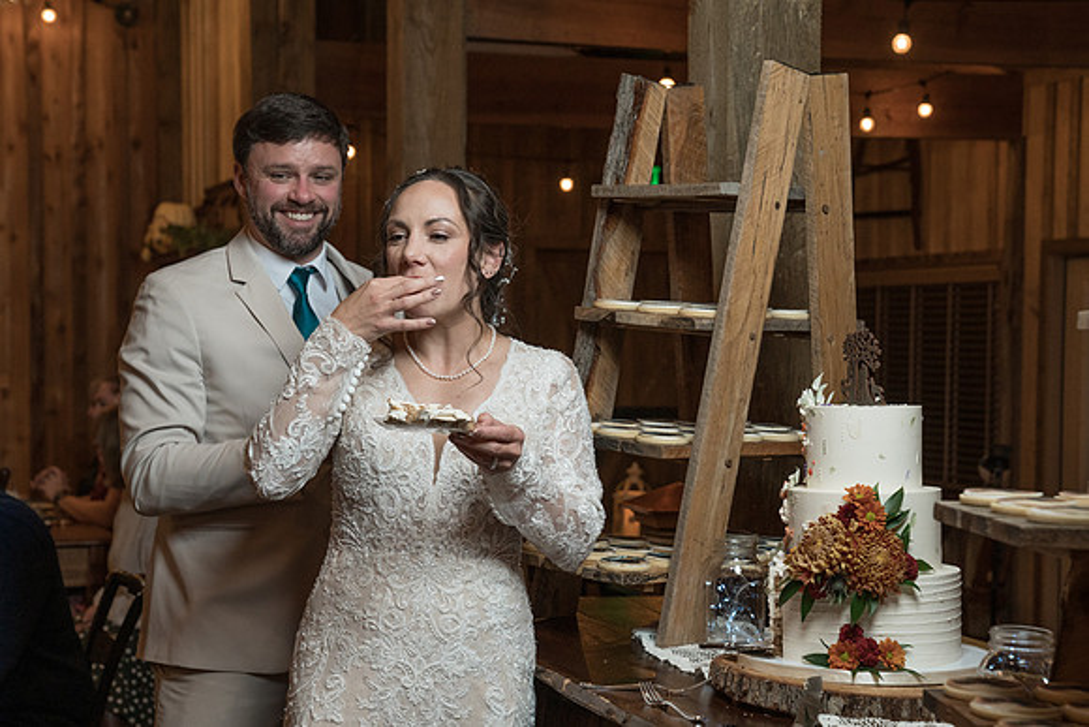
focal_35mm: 69
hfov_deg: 29.4
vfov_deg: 19.8
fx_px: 2078
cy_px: 394
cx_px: 590
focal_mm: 62
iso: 2000
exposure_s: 1/200
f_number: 5
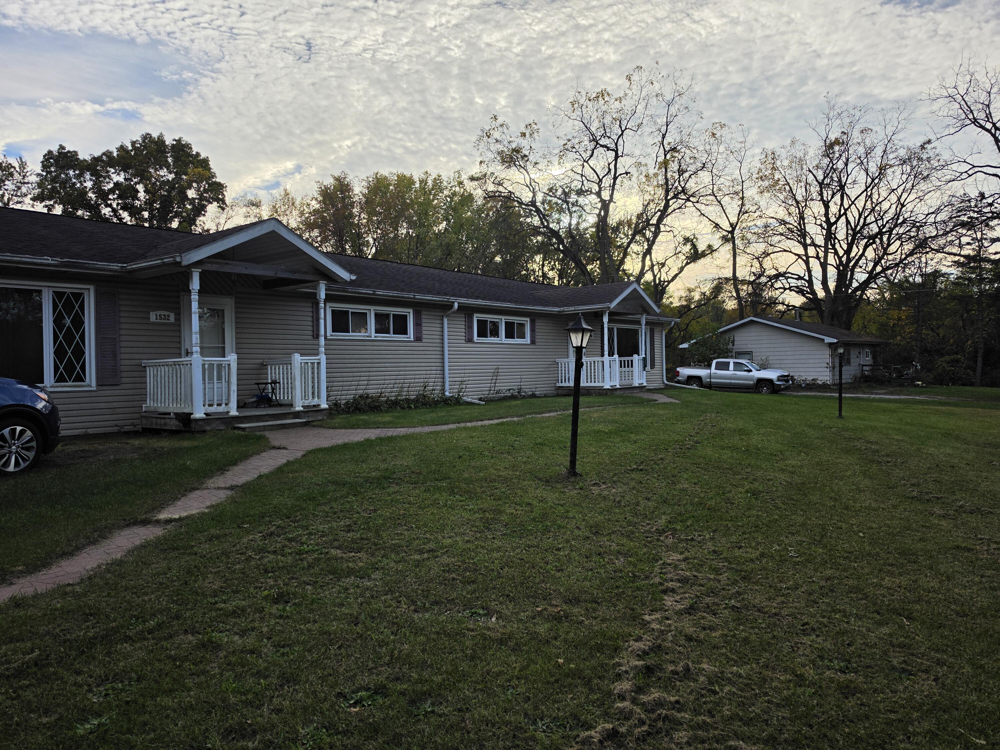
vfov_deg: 58.9
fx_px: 664
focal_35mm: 23
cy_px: 375
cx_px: 500
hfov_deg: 73.9
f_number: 1.4
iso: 50
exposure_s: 1/7939
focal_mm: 6.5
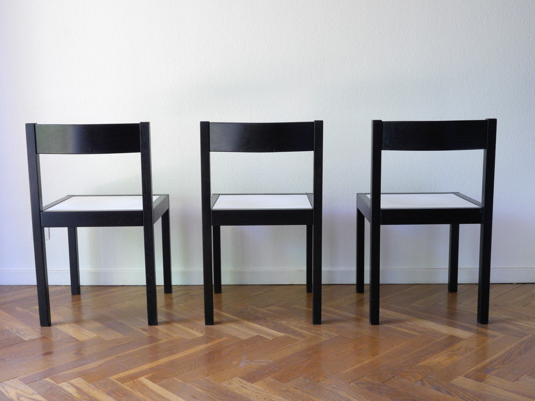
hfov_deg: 46.8
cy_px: 200
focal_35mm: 40
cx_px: 268
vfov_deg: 36.0
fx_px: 618
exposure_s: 1/60
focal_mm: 20
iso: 1600
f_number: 6.3
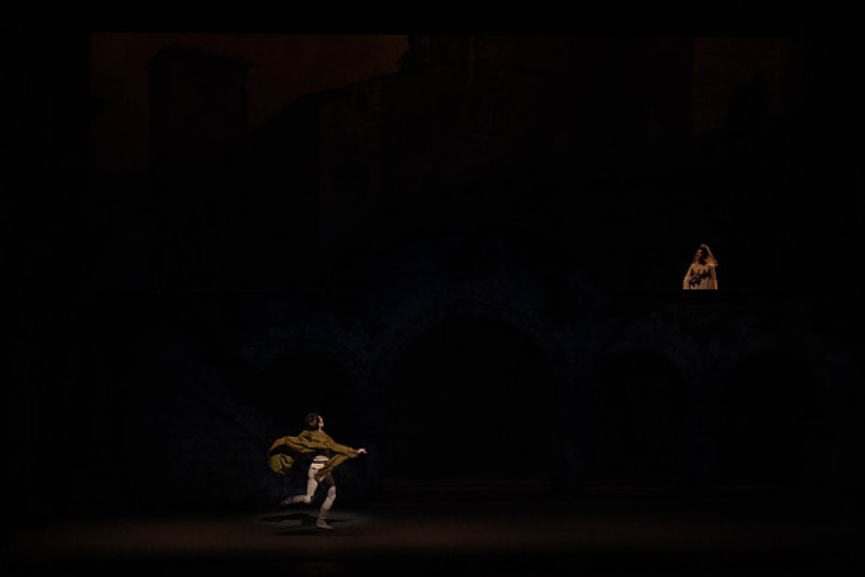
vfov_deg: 13.7
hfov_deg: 20.4
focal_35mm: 100
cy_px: 288
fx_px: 2403
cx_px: 432
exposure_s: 1/250
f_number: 4.5
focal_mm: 100
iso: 8000
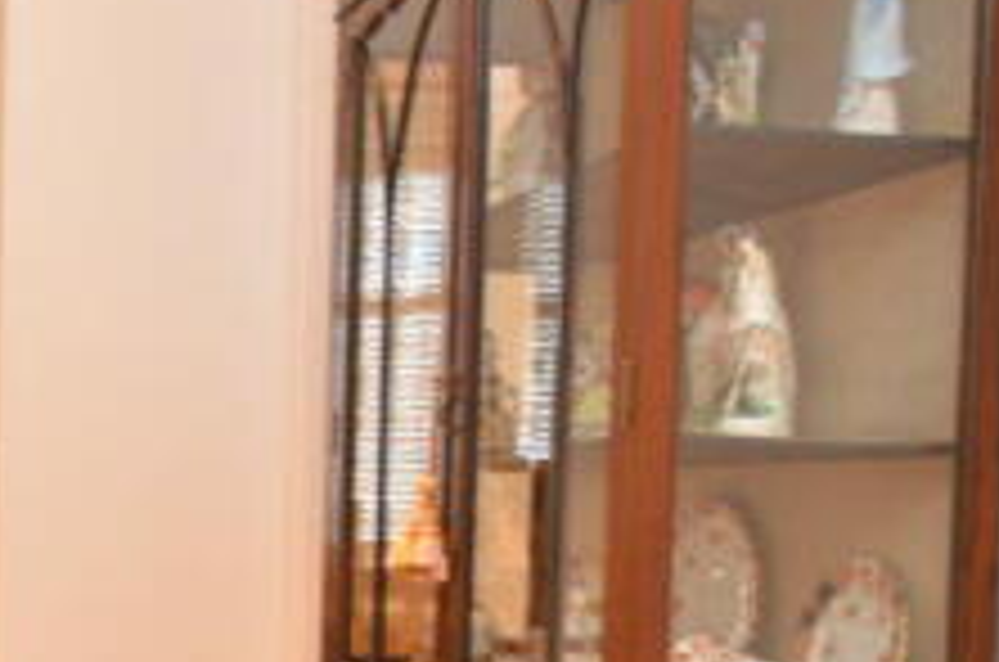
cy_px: 549
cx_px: -63
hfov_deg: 29.6
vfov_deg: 21.5
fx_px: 1717
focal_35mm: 62
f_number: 4
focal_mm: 14
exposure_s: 1/60
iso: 800
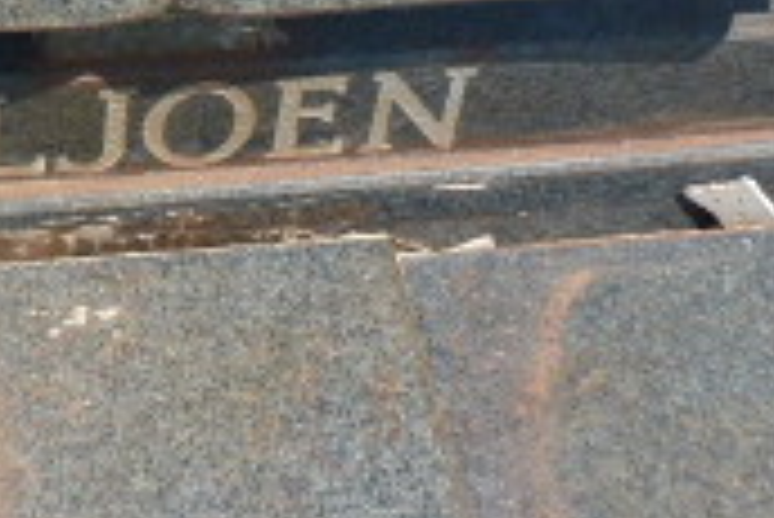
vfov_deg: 13.6
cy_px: -329
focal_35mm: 93
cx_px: 104
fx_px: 2001
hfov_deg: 21.5
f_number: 4
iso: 100
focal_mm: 4.3
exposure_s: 1/640
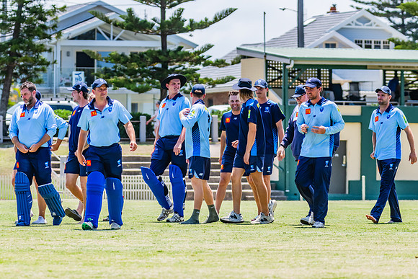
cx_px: 220
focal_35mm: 255
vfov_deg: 5.4
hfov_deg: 8.1
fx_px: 2960
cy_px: 147
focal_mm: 240
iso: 800
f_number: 8
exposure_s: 1/2000
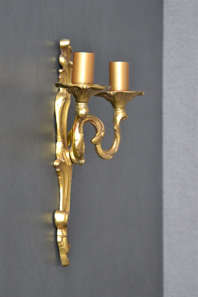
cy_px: 148
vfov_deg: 13.0
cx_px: 99
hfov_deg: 8.7
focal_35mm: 158
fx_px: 1299
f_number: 5.6
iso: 3200
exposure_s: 1/100
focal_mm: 105
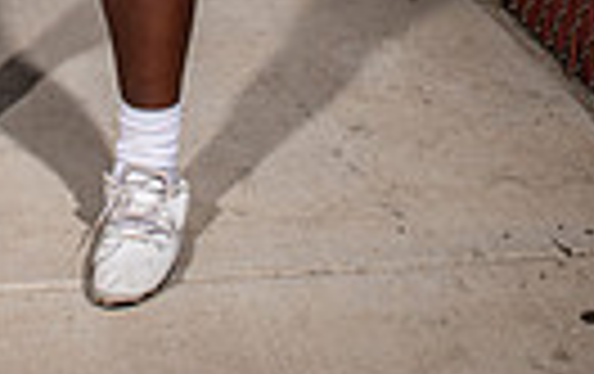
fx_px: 1686
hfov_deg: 19.7
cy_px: -541
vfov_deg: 10.7
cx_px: 86
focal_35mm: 104
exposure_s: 1/400
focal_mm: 30
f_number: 7.1
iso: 160
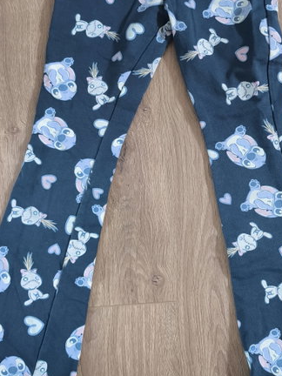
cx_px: 158
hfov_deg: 32.8
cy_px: 168
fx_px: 478
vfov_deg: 42.9
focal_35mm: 44
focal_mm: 6.57
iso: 1000
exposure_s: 1/33.3
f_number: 1.6
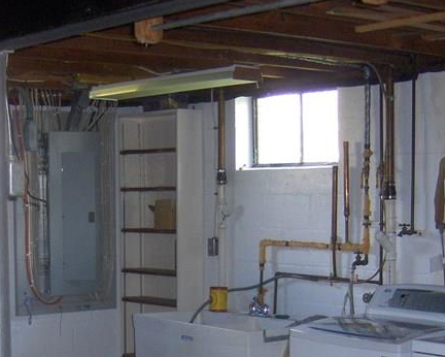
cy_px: 336
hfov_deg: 23.2
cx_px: 96
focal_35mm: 81
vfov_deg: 18.6
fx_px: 1067
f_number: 2.8
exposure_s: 1/60
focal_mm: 7.5
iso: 164
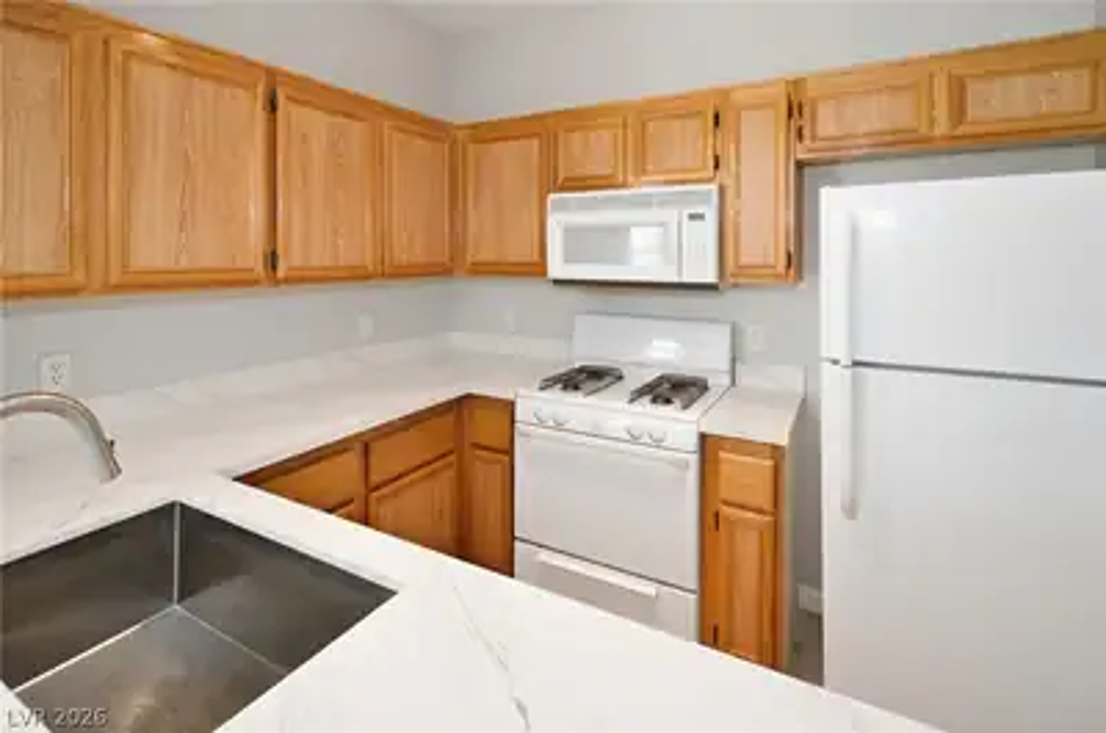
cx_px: 553
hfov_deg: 100.5
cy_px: 366
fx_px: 460
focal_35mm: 15
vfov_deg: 77.1
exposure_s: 1/60
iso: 450
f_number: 4
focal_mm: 10
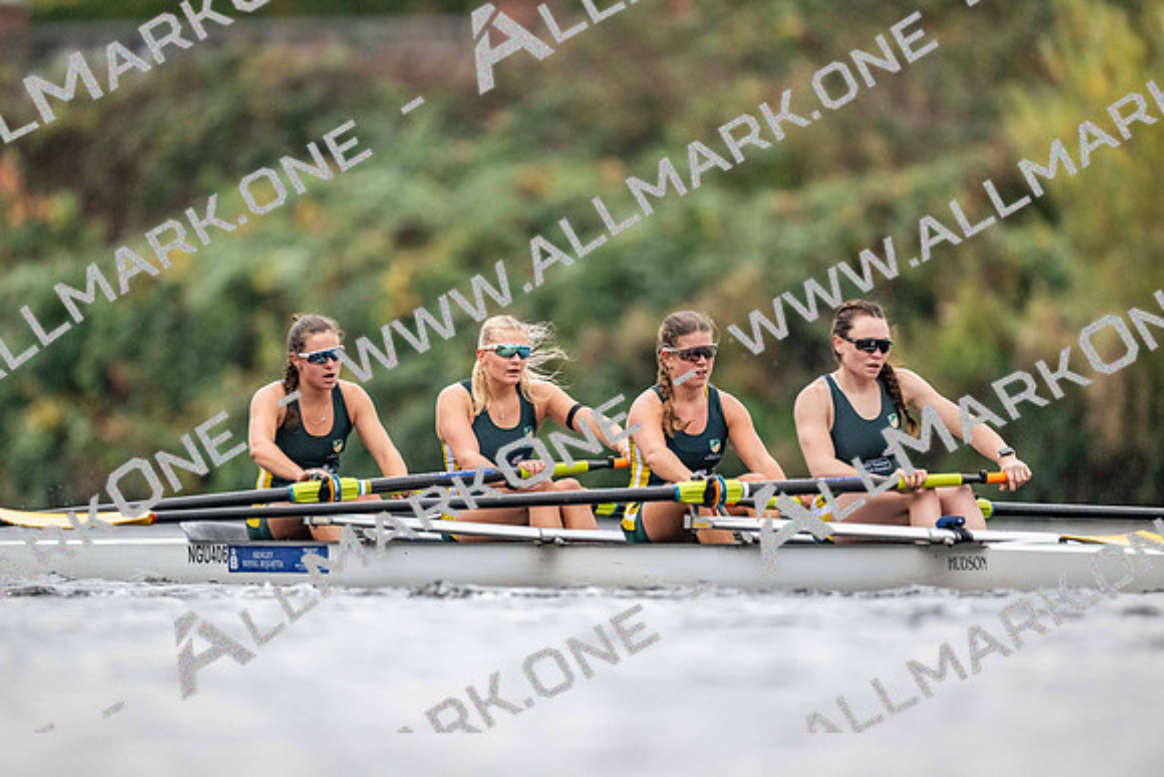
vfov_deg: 2.3
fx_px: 19404
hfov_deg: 3.4
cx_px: 582
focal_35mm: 600
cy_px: 388
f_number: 4
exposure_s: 1/2500
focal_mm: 600
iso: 3600
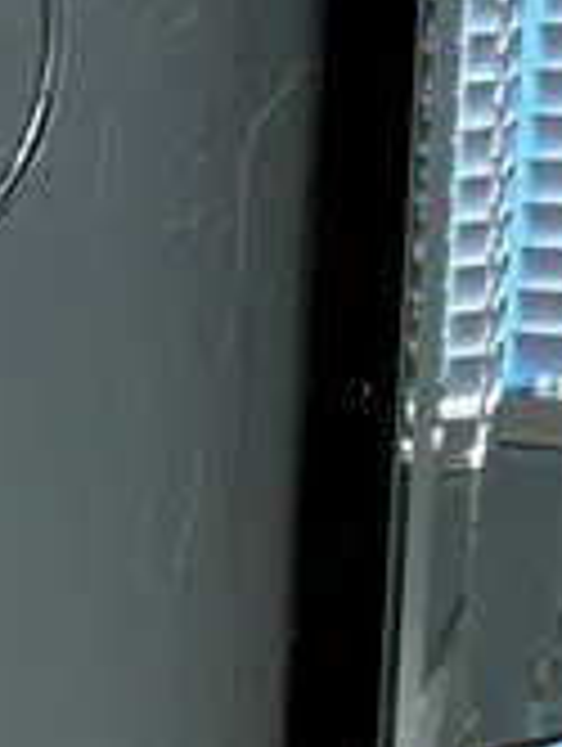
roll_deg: +3.3
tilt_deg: -16.4
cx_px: -809
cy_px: 1026
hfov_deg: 9.0
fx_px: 3196
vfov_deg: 12.8
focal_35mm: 148
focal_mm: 6.86
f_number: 1.78
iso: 80
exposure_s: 1/120
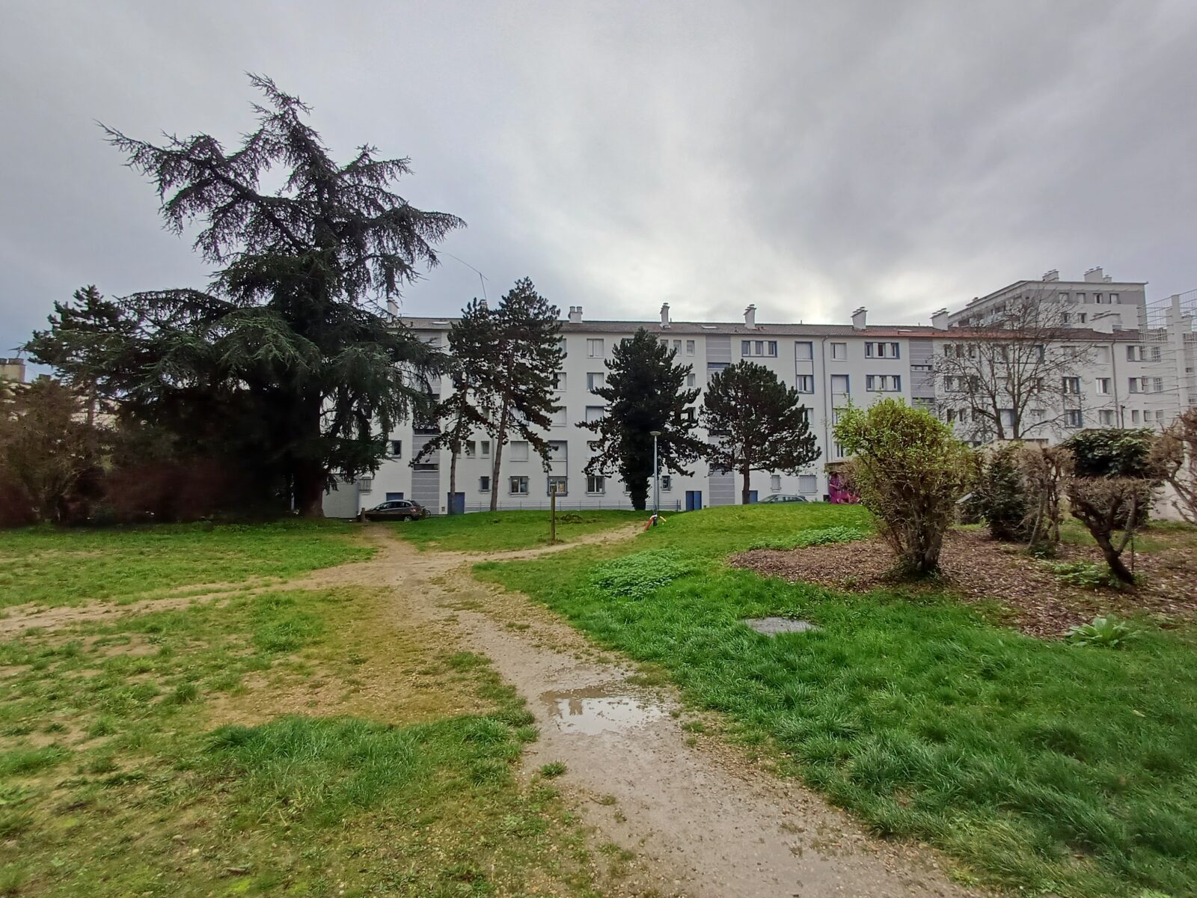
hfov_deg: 94.5
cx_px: 598
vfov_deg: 78.1
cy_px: 449
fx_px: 553
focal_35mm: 16
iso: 40
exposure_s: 1/656
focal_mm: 1.64
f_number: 2.2
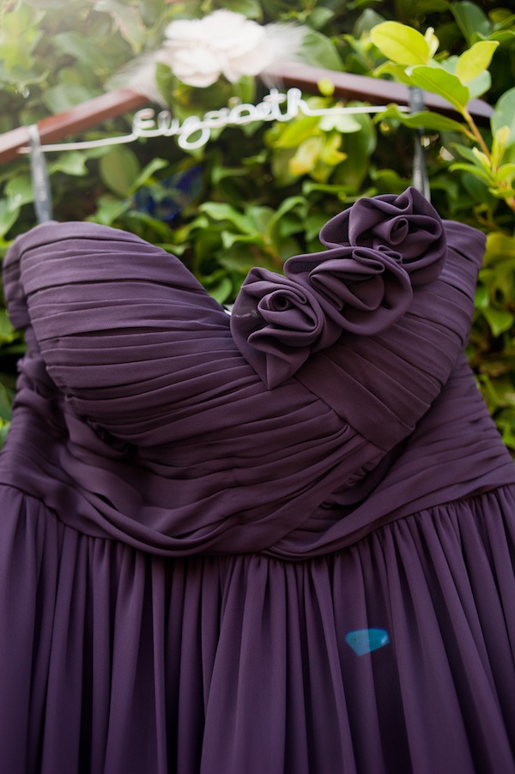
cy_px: 387
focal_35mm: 35
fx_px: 752
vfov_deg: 54.5
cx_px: 258
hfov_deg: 37.8
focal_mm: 35
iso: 200
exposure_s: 1/640
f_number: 3.2
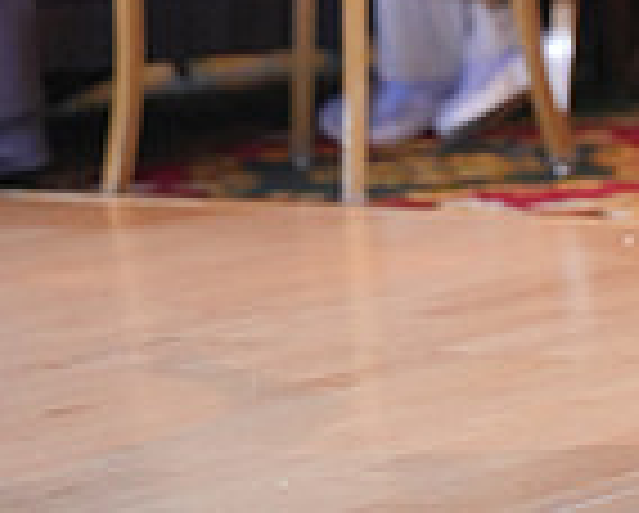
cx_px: 835
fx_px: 5738
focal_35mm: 303
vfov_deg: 5.1
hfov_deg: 6.3
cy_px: -378
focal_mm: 79
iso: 3200
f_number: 2
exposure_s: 1/500
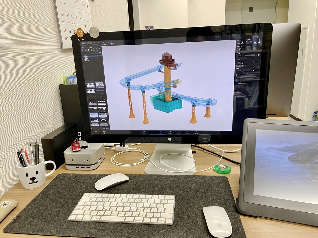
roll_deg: +2.6
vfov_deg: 53.1
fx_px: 239
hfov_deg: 67.3
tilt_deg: -15.7
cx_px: 159
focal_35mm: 26
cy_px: 119
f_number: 1.6
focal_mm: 4.2
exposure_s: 1/50
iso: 64
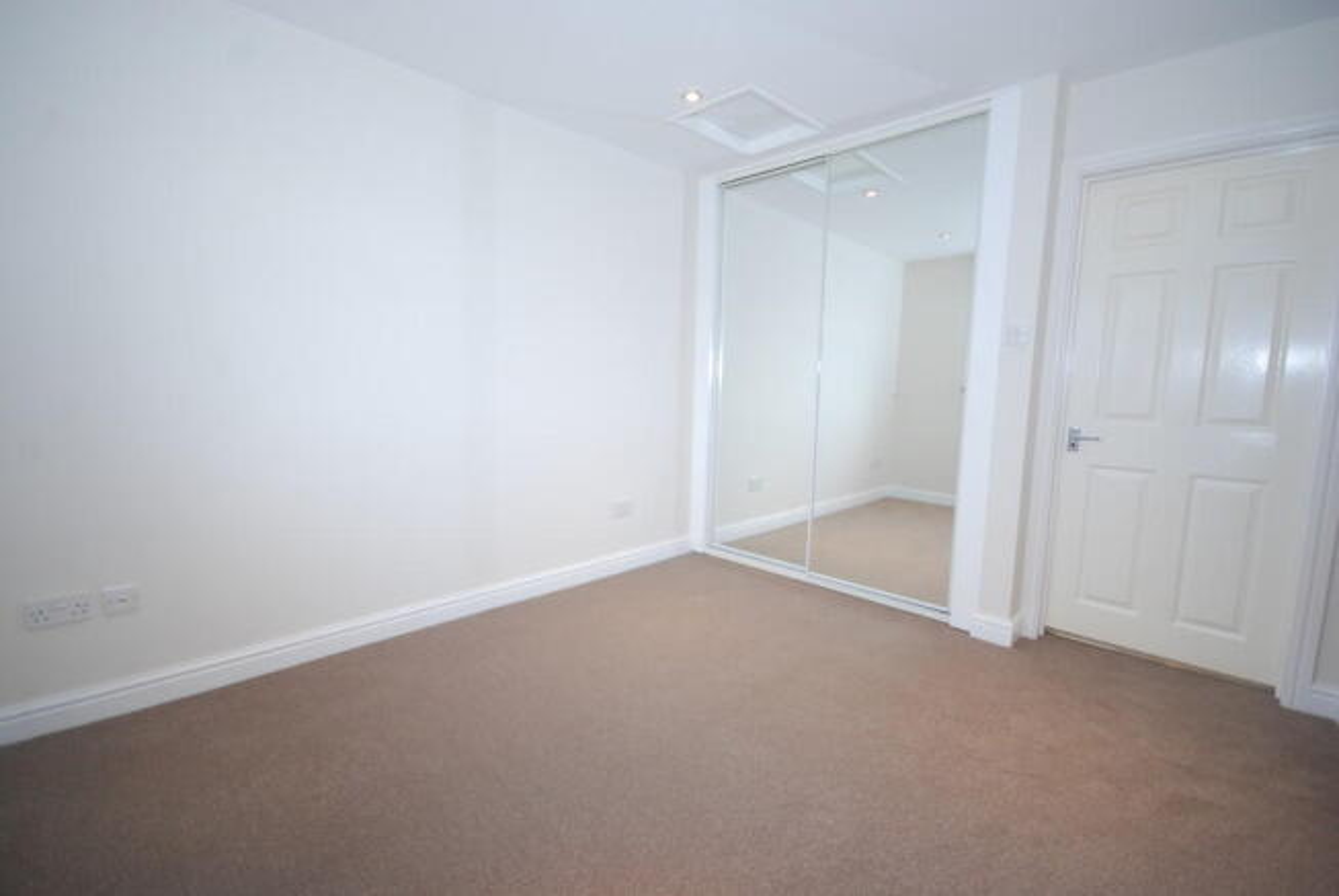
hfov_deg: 100.3
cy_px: 448
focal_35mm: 15
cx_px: 670
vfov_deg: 77.5
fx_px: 559
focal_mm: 10
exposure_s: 1/30
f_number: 4
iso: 320
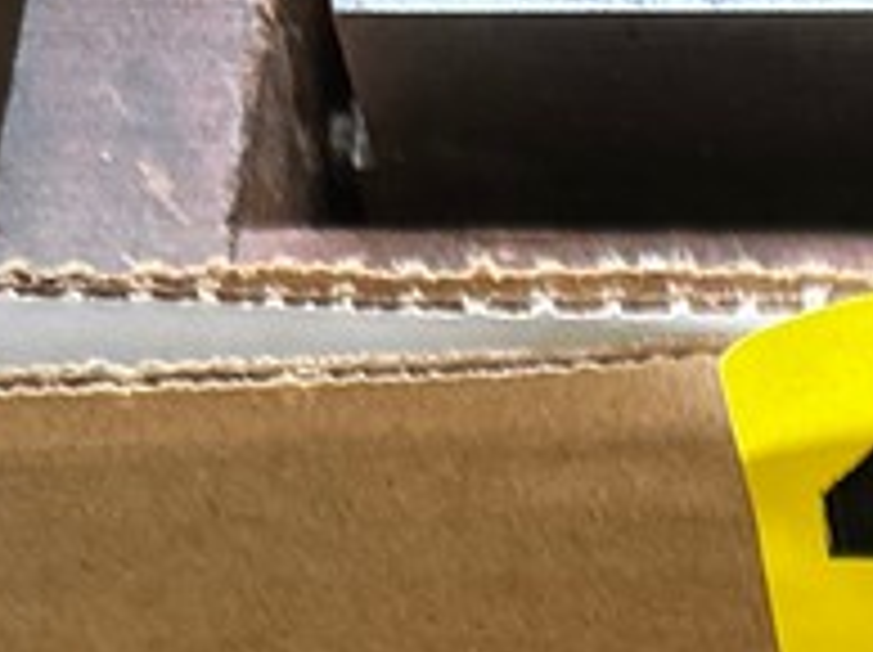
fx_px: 3199
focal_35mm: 127
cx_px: 1305
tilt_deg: -66.0
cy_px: 1668
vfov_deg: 9.9
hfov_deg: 14.5
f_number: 1.78
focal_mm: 6.86
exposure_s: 1/60
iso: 250
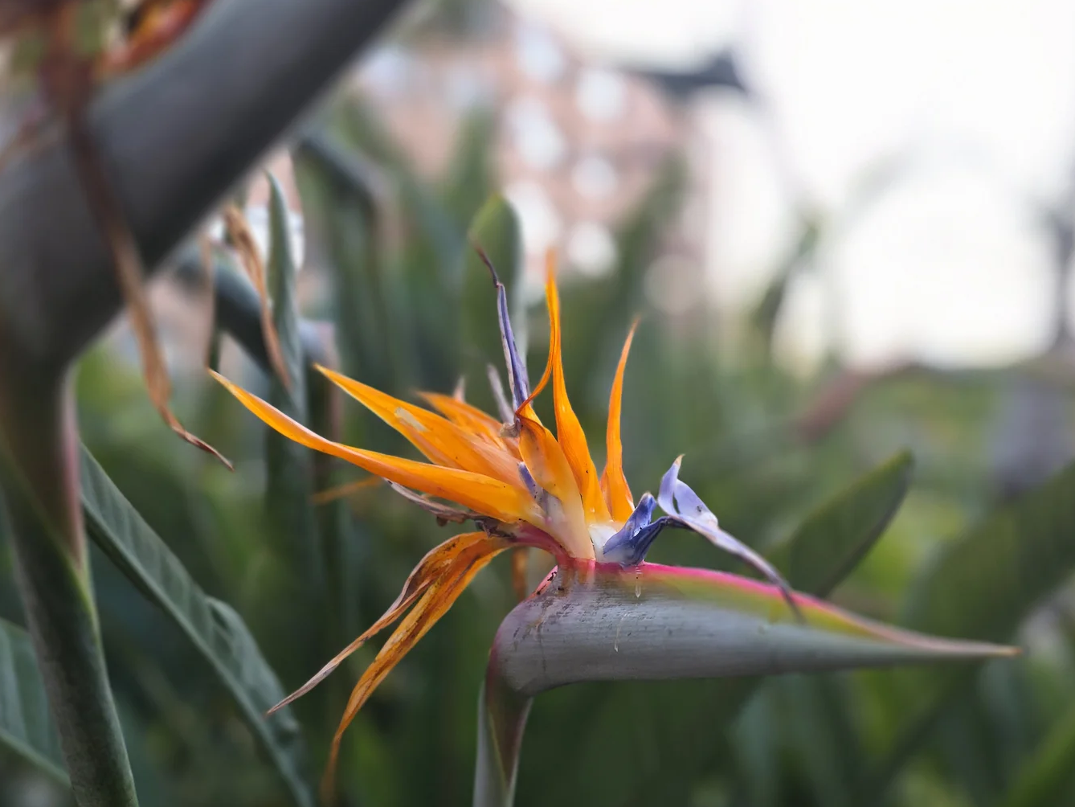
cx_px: 593
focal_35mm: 33
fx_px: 1025
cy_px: 539
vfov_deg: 42.4
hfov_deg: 55.2
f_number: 1.7
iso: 200
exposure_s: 1/100
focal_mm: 6.3
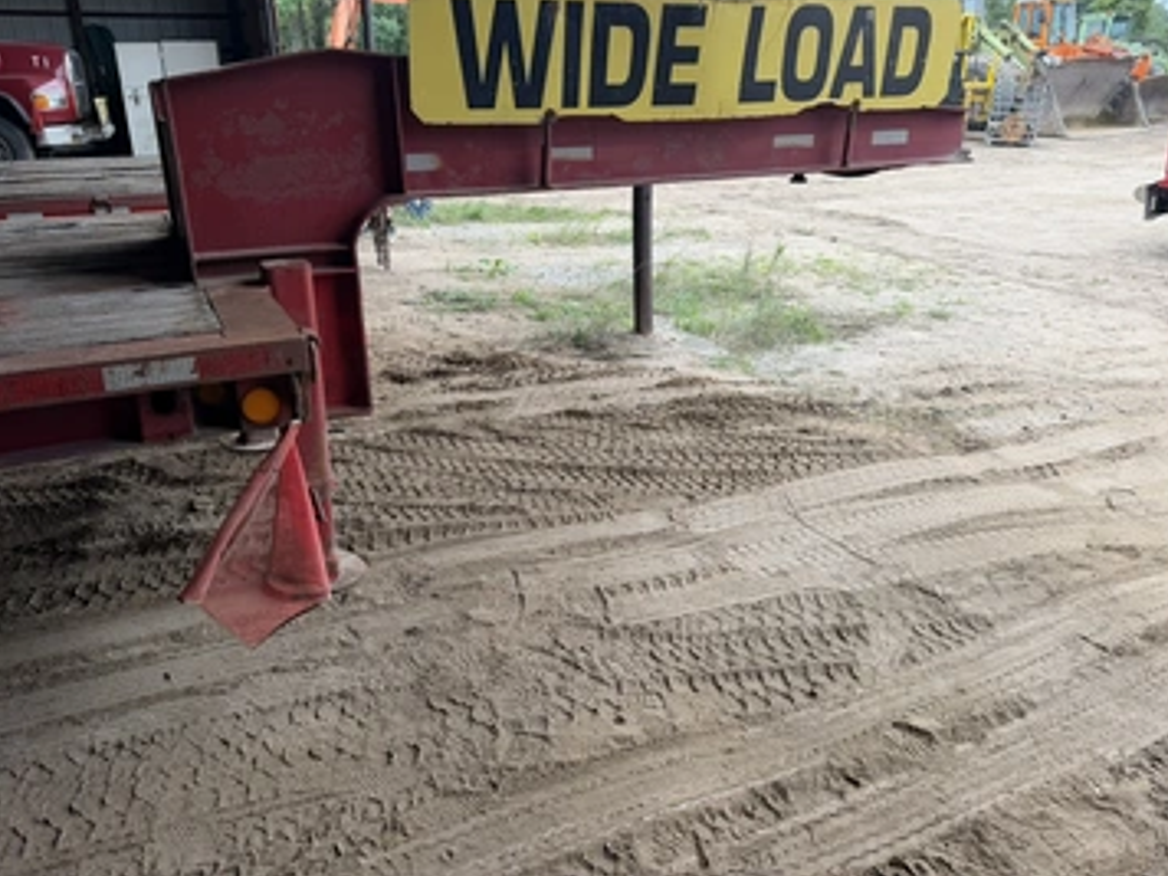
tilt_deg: -17.2
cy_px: 417
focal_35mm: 27
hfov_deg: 65.3
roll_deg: +1.8
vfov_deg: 51.3
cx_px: 587
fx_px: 911
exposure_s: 1/374
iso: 80
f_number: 1.78
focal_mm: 6.76
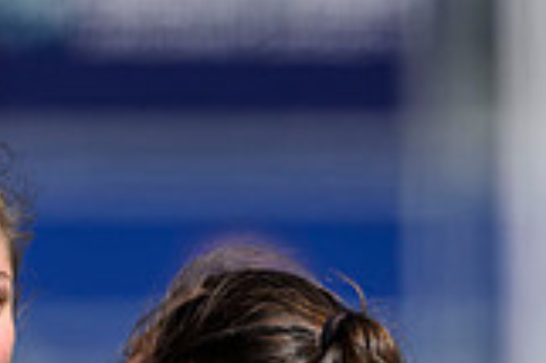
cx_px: -181
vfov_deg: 0.7
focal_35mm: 2041
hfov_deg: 1.0
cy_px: 752
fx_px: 30923
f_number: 2.8
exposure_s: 1/3200
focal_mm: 400
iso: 200
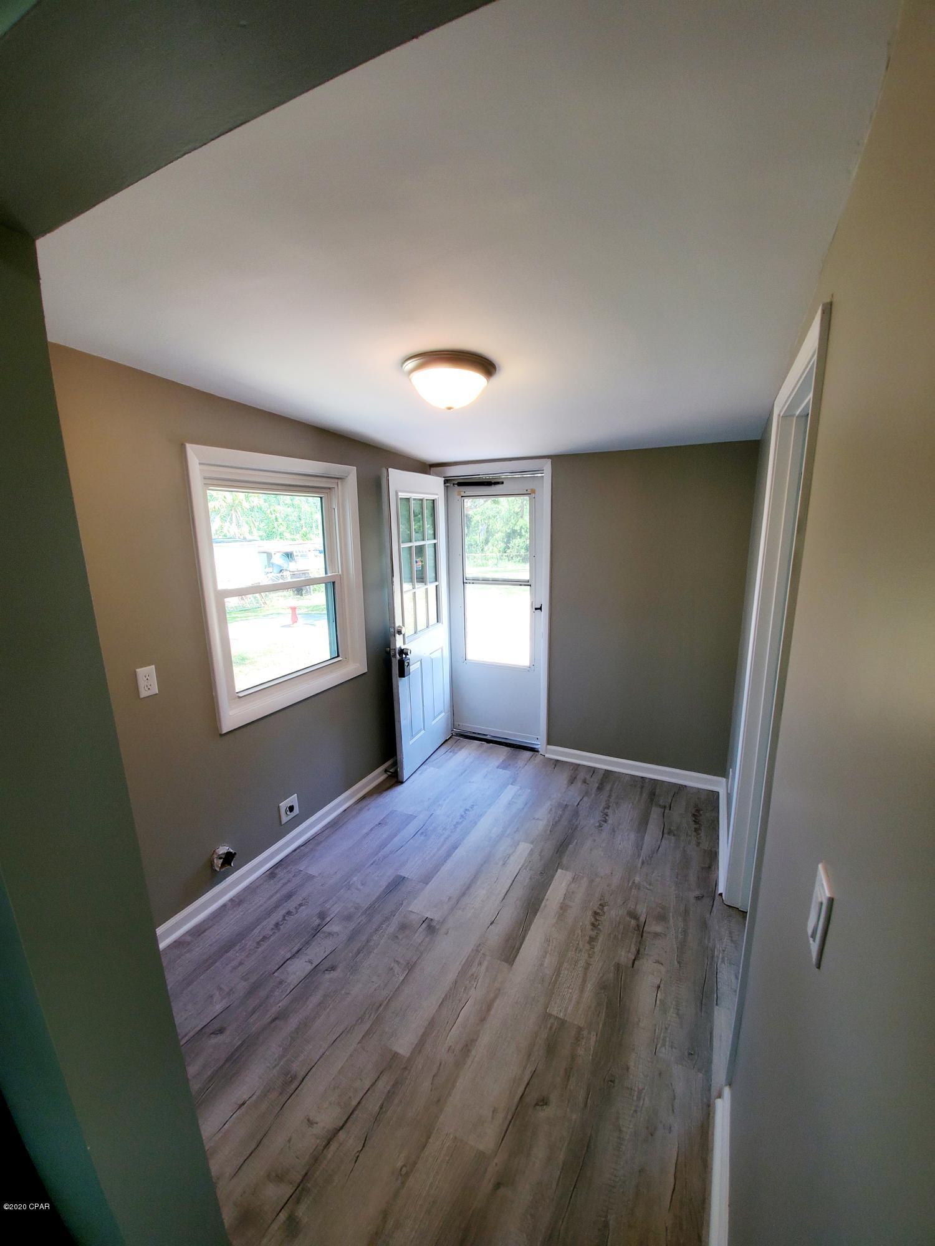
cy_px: 623
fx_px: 468
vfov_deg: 106.2
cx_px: 468
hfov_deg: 89.9
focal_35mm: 13
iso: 64
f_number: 2.2
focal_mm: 1.8
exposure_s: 1/59
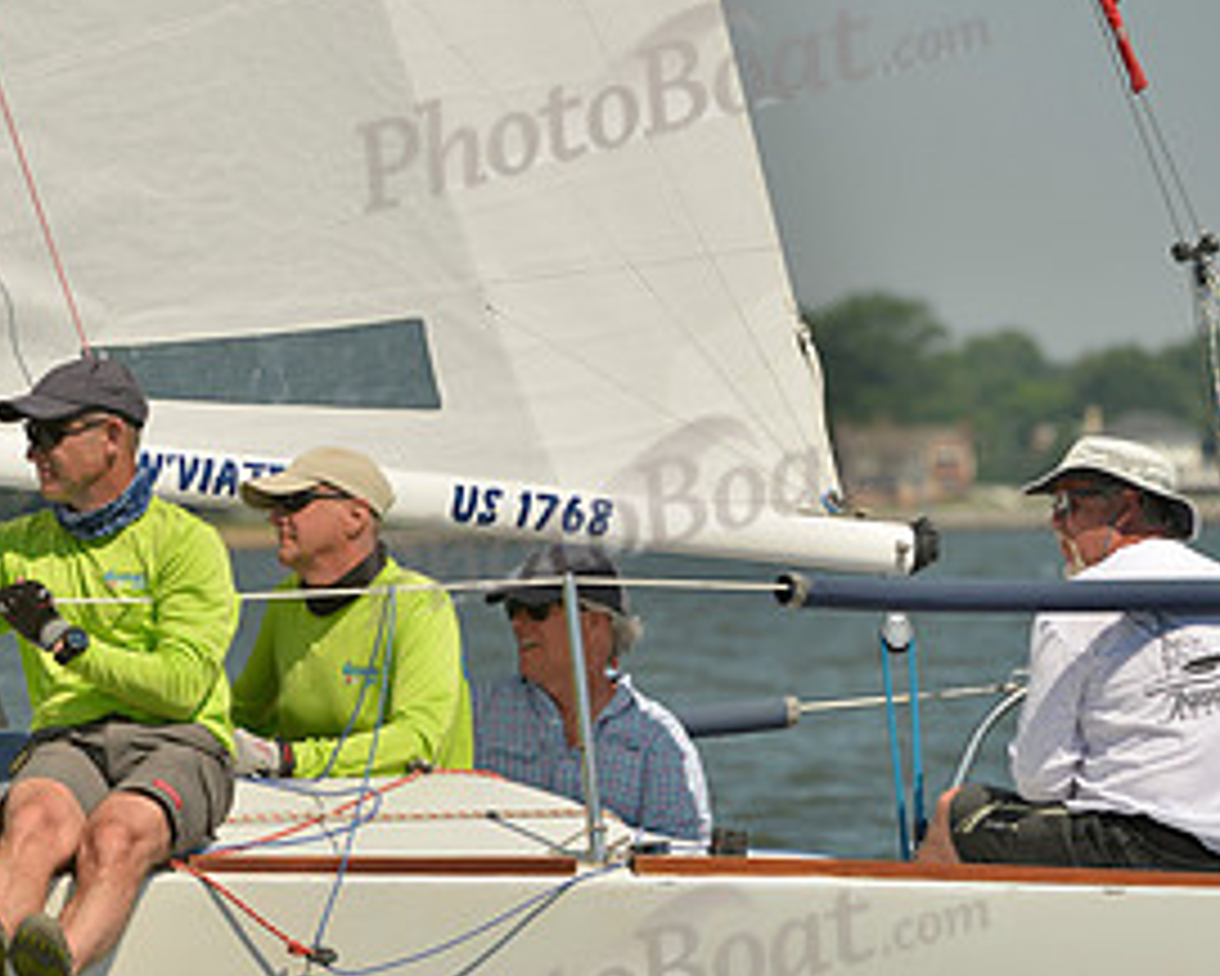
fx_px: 18891
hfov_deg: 3.7
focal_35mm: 523
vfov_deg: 3.0
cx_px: 126
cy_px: 807
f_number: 7.1
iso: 200
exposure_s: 1/1250
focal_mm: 260
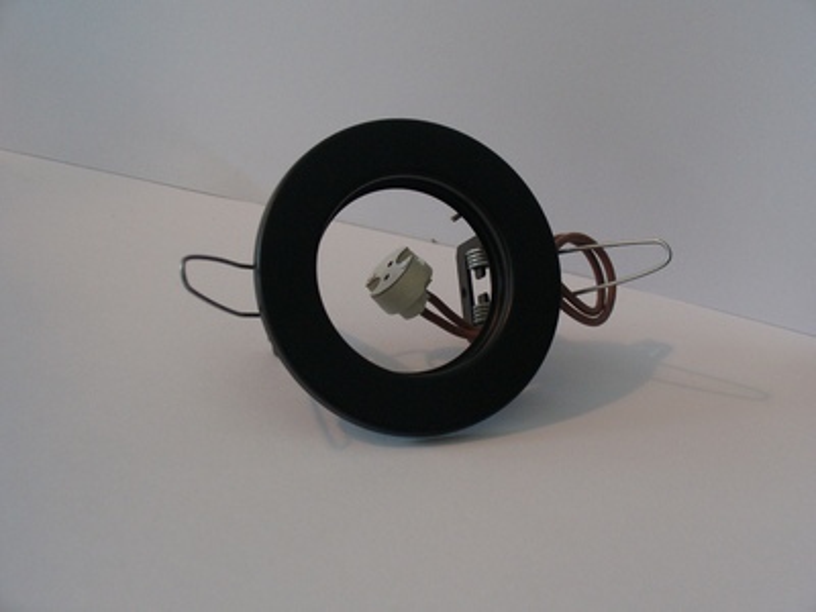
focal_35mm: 48
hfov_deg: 39.7
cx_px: 408
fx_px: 1131
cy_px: 306
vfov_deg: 30.3
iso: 100
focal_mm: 7.9
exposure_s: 1/30
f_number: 3
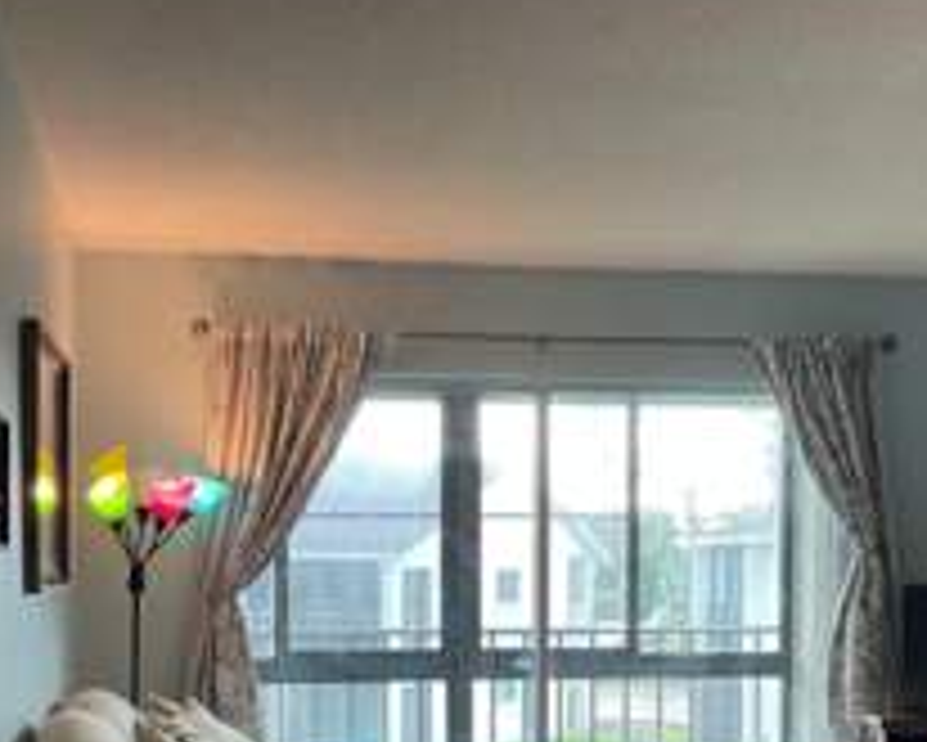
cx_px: 522
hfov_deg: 28.7
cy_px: 672
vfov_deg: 22.6
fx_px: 1812
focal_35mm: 66
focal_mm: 3
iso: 40
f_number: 1.8
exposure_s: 1/60
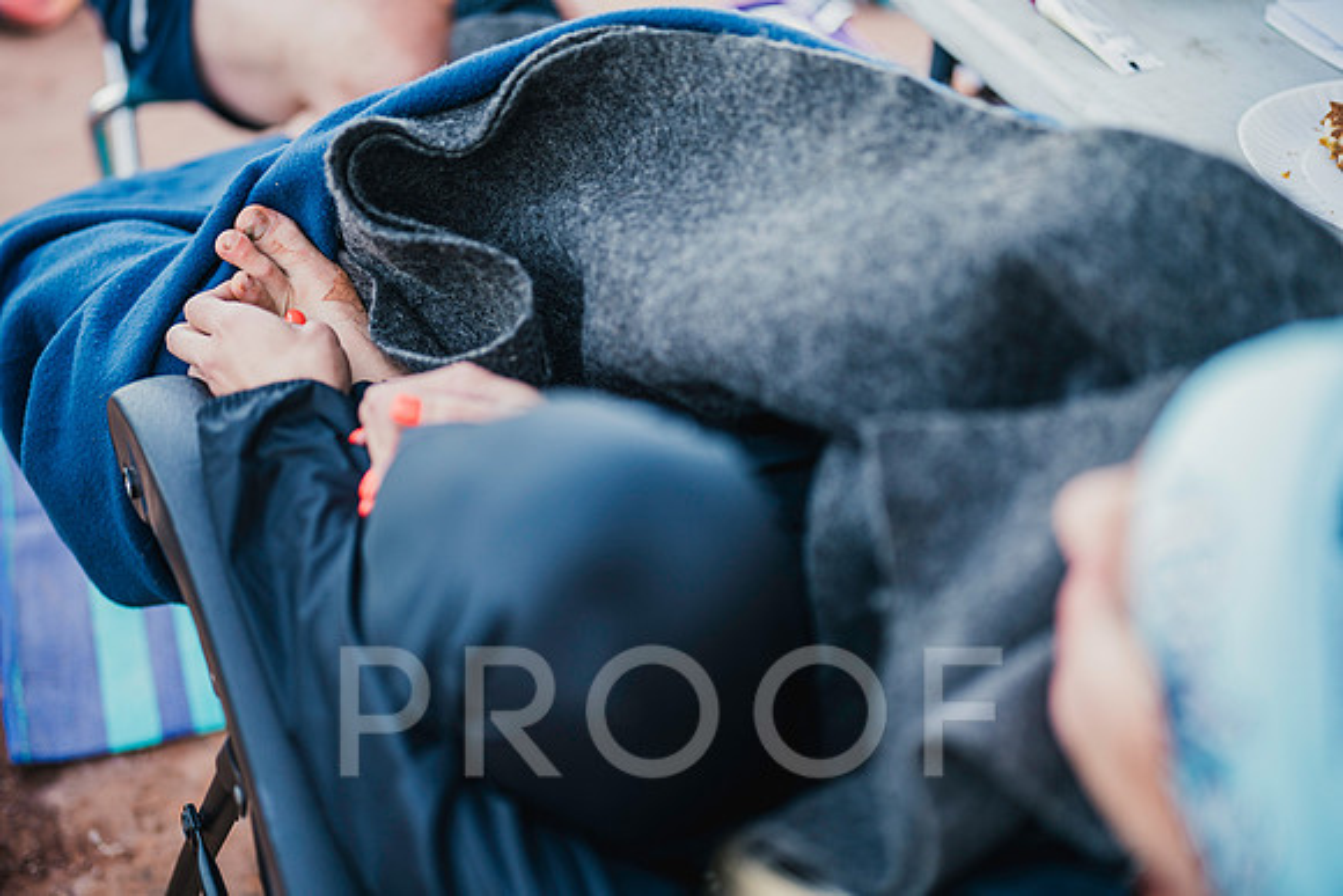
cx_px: 672
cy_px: 448
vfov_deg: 27.0
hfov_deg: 39.6
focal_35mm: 50
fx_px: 1866
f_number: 1.4
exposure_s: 1/160
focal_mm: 50
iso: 160
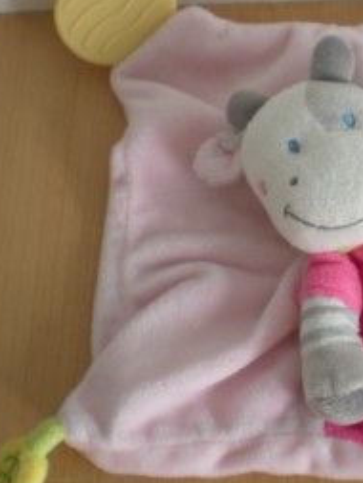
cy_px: 206
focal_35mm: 78
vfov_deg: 25.0
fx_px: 1090
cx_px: 344
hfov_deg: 18.5
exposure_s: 1/61.2
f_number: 3.1
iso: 64
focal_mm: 6.3
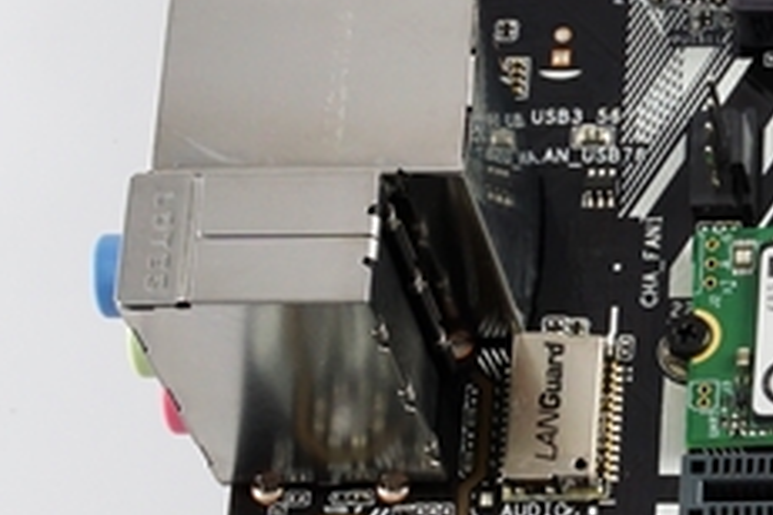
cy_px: 657
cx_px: 1154
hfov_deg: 11.8
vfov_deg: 8.2
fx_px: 3564
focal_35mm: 166
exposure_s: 1/2.5
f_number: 16
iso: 400
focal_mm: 32
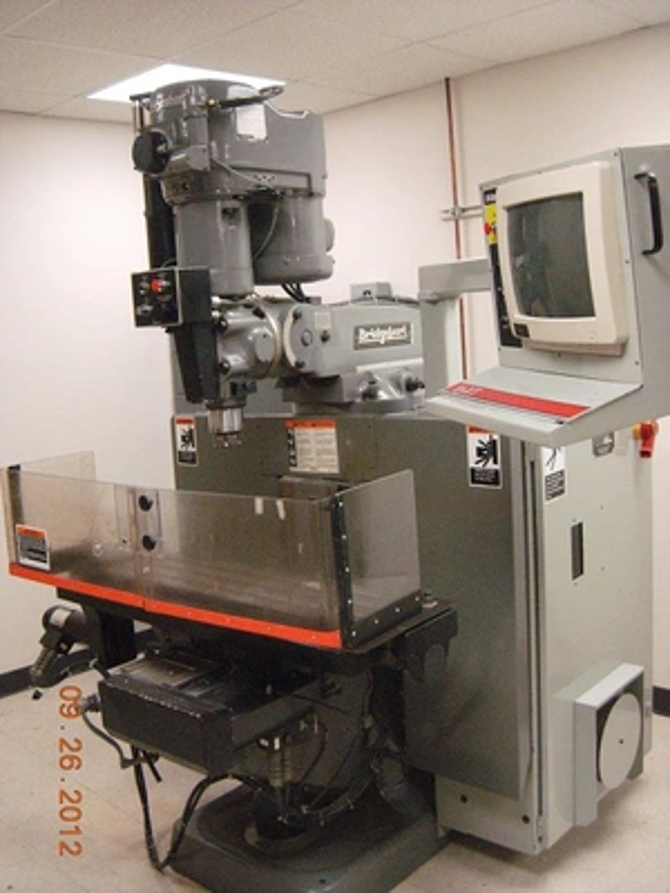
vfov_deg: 51.4
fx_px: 929
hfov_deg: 39.7
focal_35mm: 36
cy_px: 446
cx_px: 335
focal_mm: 7.5
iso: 400
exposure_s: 1/132
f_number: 2.7
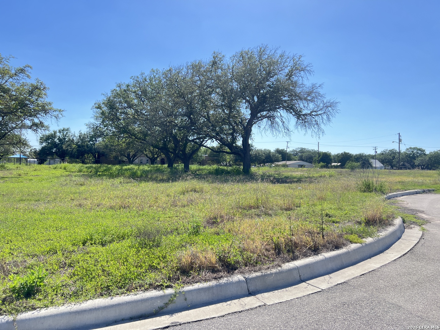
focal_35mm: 26
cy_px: 165
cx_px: 220
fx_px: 330
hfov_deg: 67.3
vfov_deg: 53.1
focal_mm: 5.7
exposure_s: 1/1751
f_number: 1.5
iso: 50
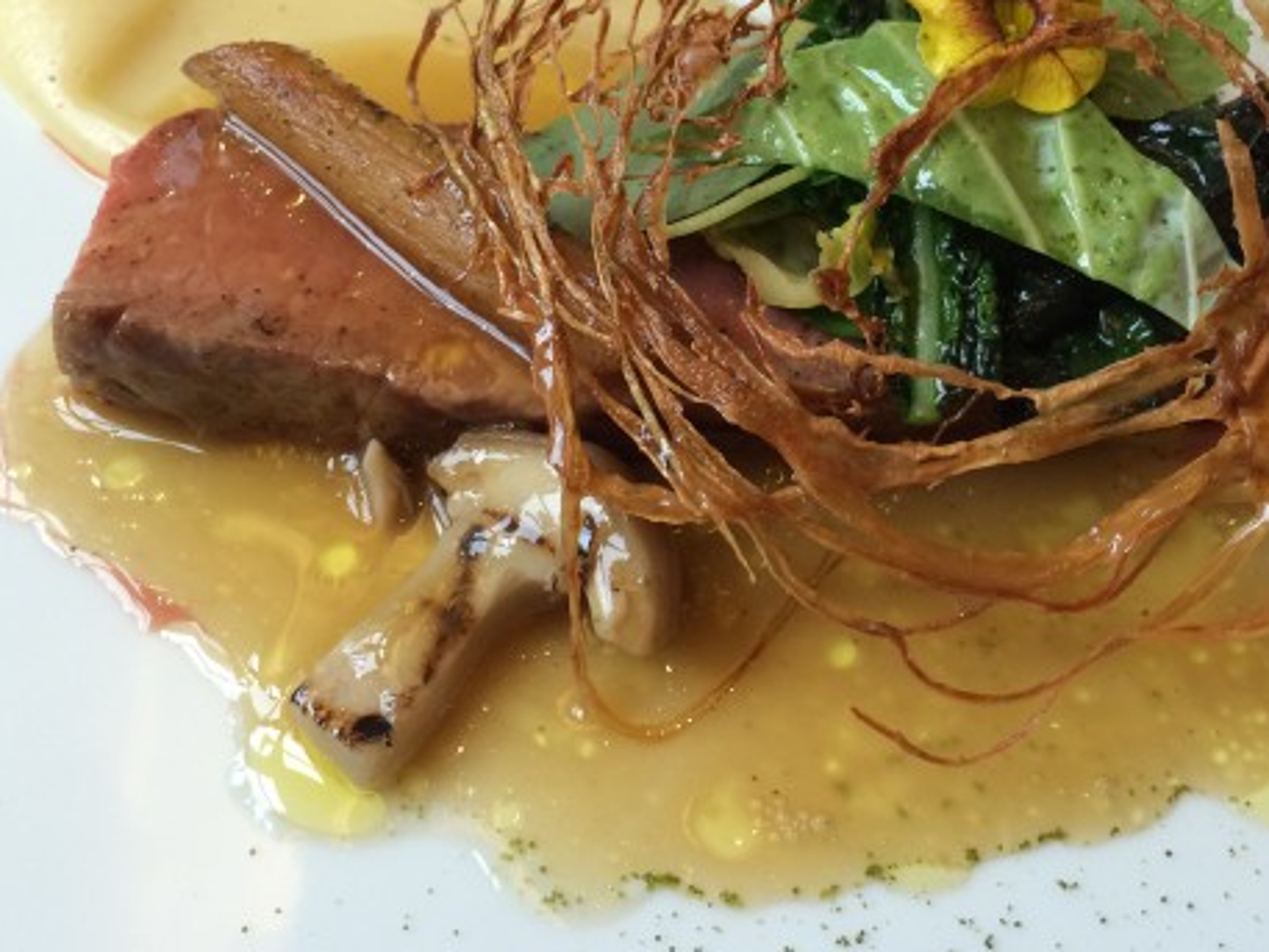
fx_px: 1540
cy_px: 330
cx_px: 730
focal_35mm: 42
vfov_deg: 34.1
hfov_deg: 44.6
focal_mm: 4.12
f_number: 2.2
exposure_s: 1/30
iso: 40
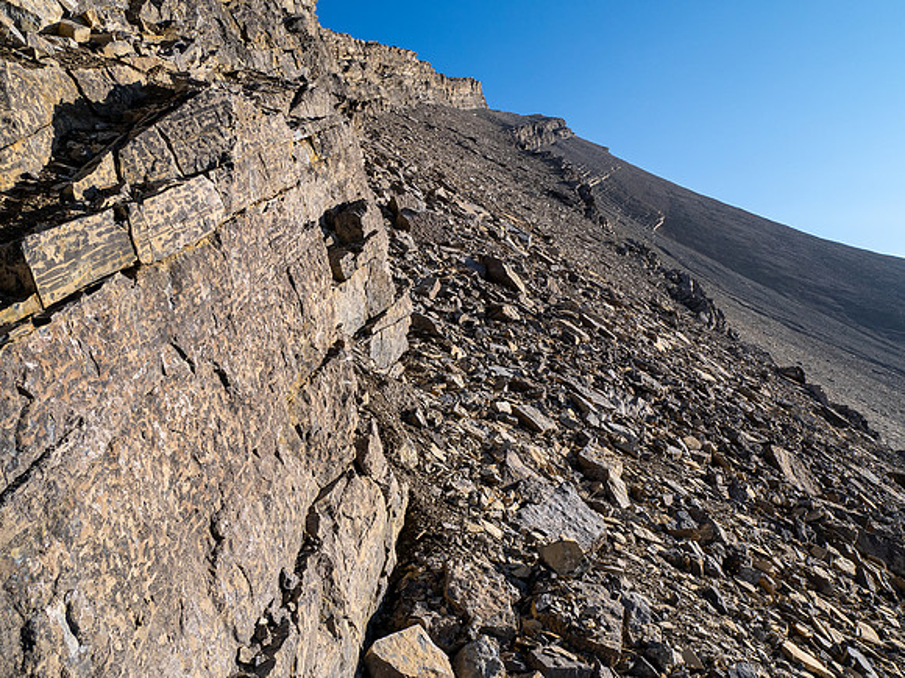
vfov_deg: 56.8
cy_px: 339
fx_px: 627
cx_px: 452
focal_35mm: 24
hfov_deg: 71.6
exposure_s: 1/320
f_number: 8
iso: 200
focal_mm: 12
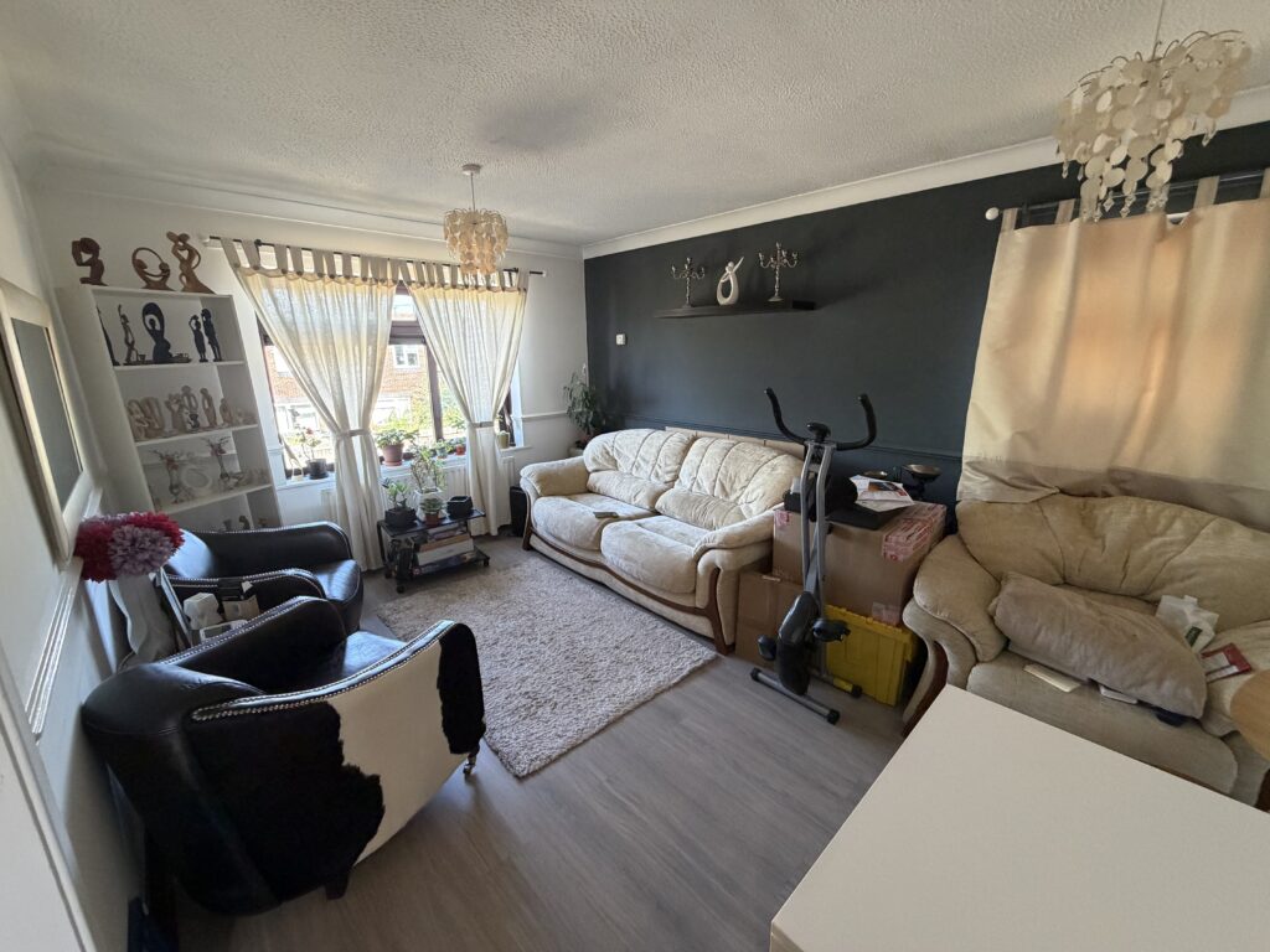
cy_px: 476
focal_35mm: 14
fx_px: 514
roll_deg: +0.5
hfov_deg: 102.1
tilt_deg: -14.3
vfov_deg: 85.7
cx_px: 635
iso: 320
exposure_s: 1/63
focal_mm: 2.22
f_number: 2.2
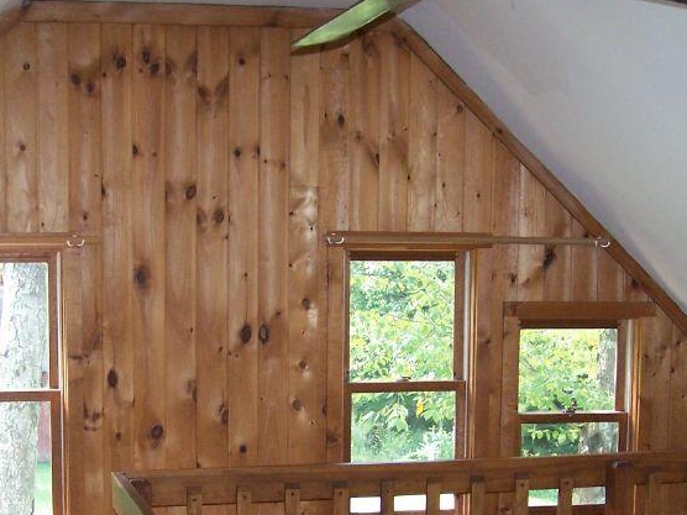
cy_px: 379
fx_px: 1389
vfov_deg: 20.9
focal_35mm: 70
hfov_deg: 27.8
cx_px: 310
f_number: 2.8
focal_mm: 6.3
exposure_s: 1/60
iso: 140
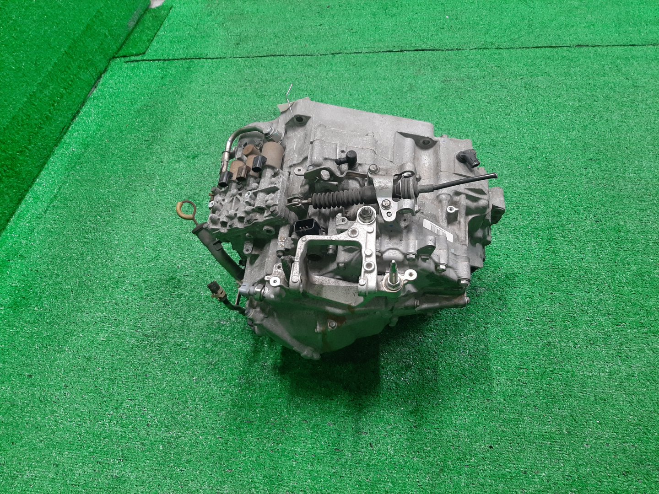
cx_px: 330
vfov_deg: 53.1
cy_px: 247
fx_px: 495
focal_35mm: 26
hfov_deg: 67.3
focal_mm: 3.93
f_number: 1.7
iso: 126
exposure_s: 1/50
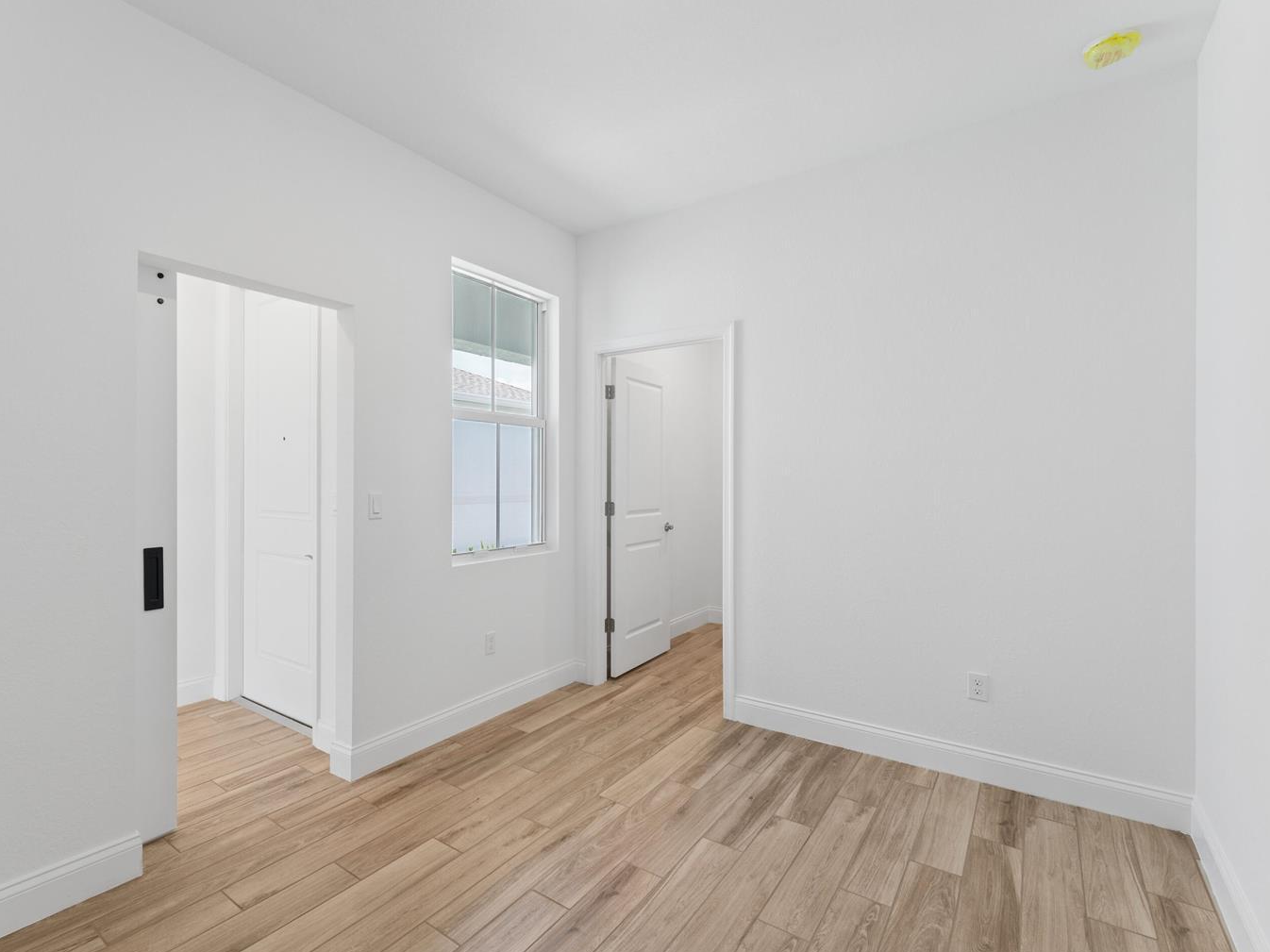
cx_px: 556
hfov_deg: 90.5
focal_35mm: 17
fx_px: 625
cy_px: 479
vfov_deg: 74.6
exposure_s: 1/6
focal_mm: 14.9
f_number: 8
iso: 200
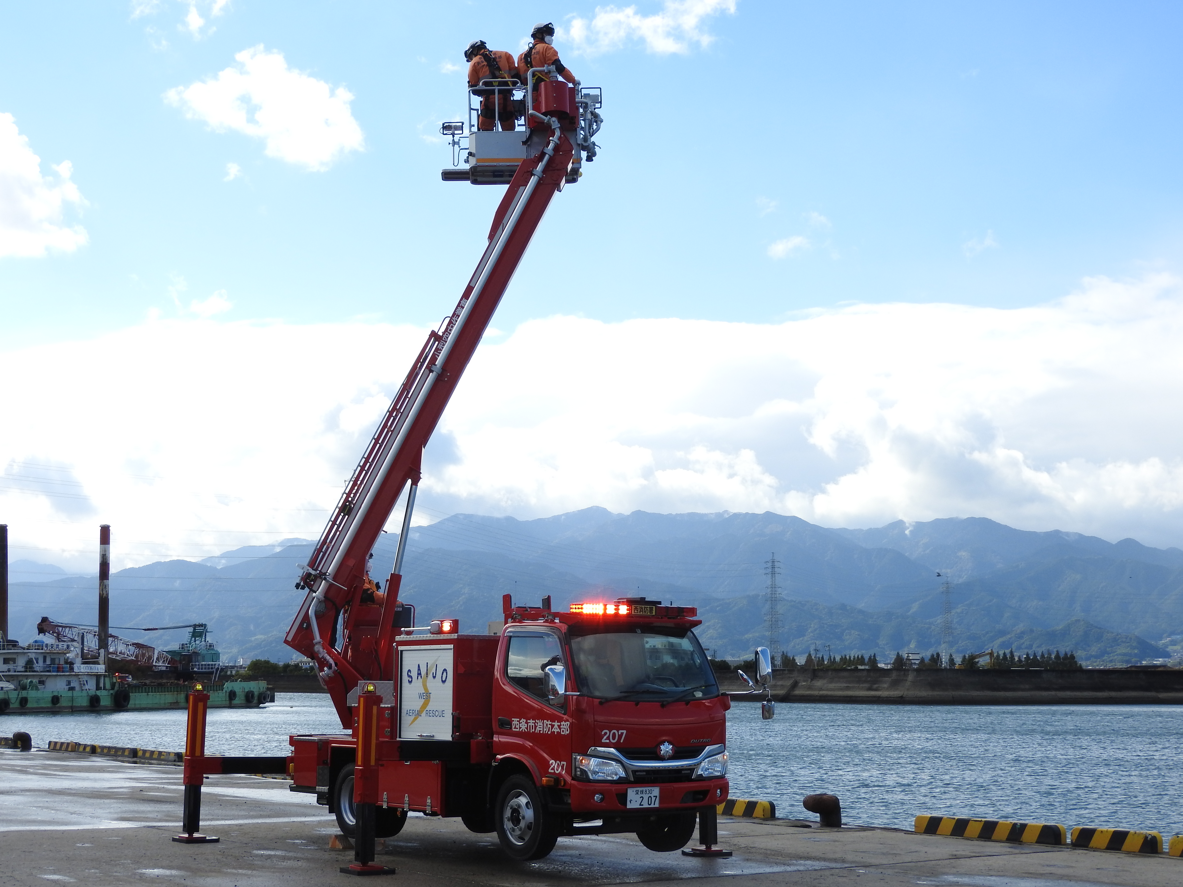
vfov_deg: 26.6
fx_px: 1880
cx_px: 592
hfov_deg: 34.9
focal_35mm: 55
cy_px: 444
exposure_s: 1/800
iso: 100
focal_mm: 9.9
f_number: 4
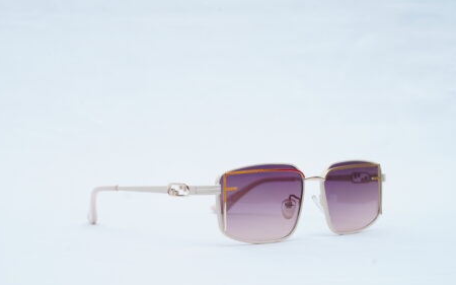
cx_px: 244
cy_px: 186
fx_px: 845
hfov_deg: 30.2
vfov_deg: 19.1
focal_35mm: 68
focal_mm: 50
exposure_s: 1/160
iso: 200
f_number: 9
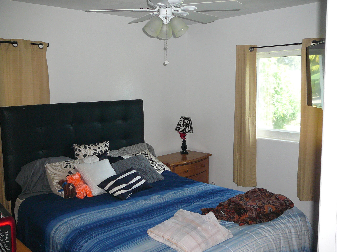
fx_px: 341
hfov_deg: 52.6
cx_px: 168
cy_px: 126
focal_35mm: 35
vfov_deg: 40.7
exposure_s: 1/30
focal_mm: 5.2
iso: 160
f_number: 2.8
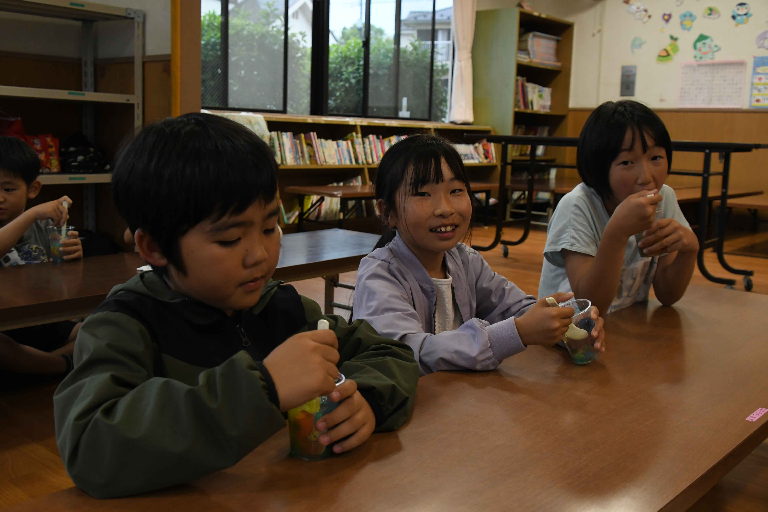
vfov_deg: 36.9
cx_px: 384
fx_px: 768
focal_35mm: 36
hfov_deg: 53.1
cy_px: 256
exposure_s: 1/250
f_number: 5.6
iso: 2000
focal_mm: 24
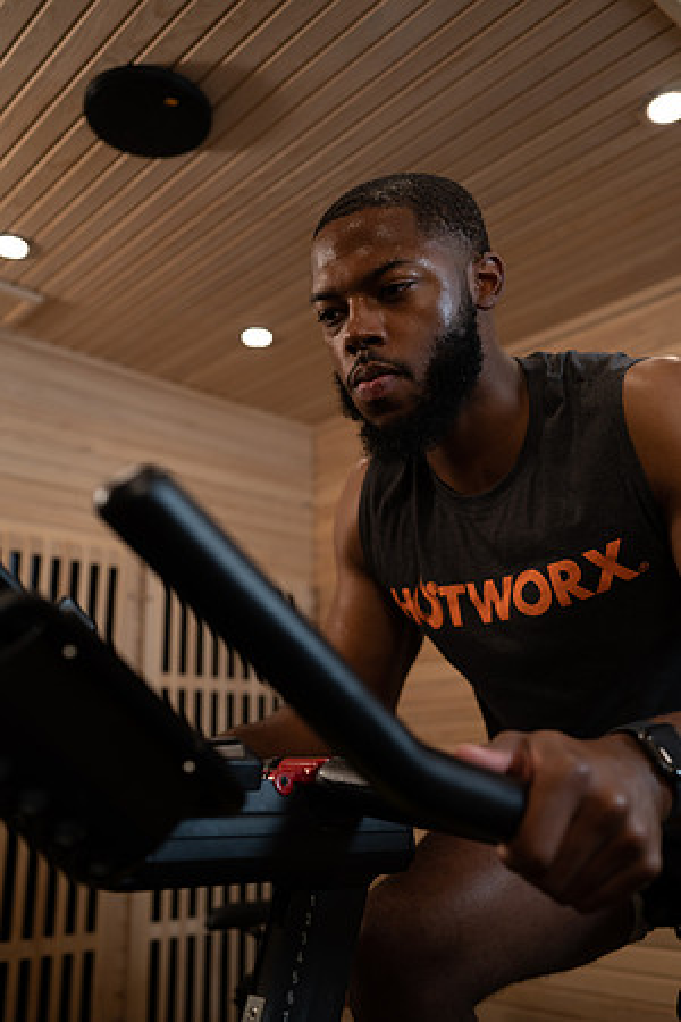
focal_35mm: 35
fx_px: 993
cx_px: 340
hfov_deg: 37.9
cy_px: 511
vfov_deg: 54.4
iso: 400
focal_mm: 35
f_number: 2.8
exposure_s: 1/160
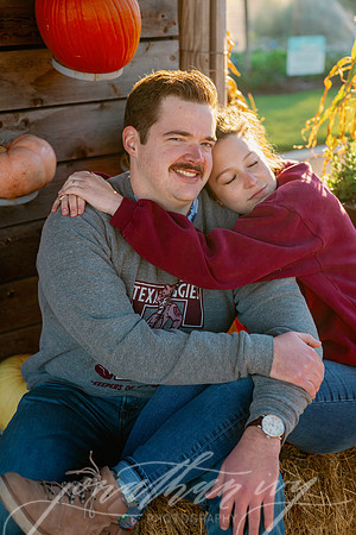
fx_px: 742
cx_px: 178
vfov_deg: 39.6
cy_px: 268
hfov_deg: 27.0
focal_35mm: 50
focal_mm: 50
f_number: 3.2
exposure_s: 1/1000
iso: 250
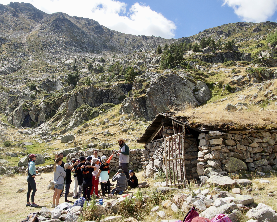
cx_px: 122
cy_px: 111
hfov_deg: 52.7
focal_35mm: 34
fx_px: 279
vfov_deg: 43.4
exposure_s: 1/200
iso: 100
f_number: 7.1
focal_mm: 20
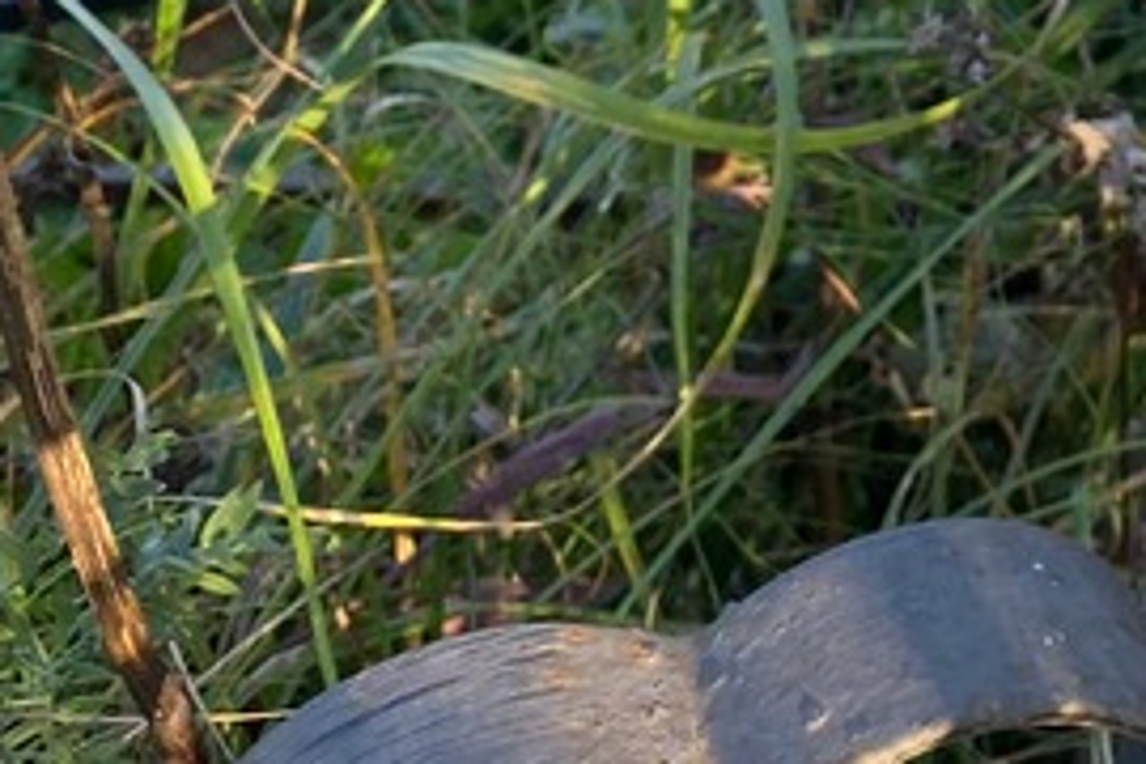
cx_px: 1494
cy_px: -450
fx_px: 2546
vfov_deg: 15.5
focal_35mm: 80
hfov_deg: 22.6
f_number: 1.8
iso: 32
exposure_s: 1/431
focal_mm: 4.25
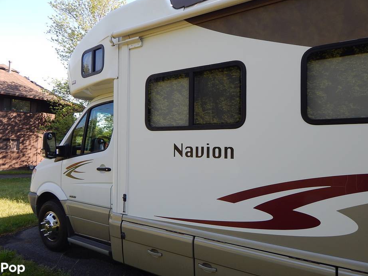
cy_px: 144
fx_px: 266
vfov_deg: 54.9
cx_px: 193
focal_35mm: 25
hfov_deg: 69.3
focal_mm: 4
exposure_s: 1/400
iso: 125
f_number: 3
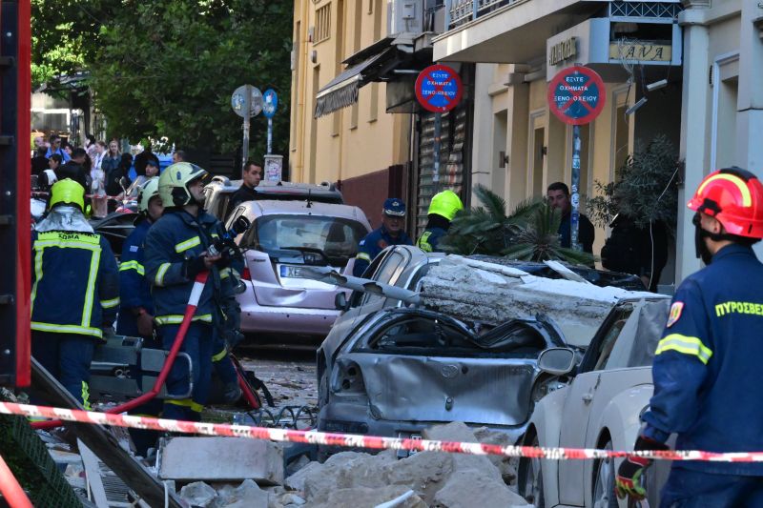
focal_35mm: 300
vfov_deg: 4.6
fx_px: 6357
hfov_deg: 6.9
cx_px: 382
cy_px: 254
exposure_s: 1/400
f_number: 18
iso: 6400
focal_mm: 200
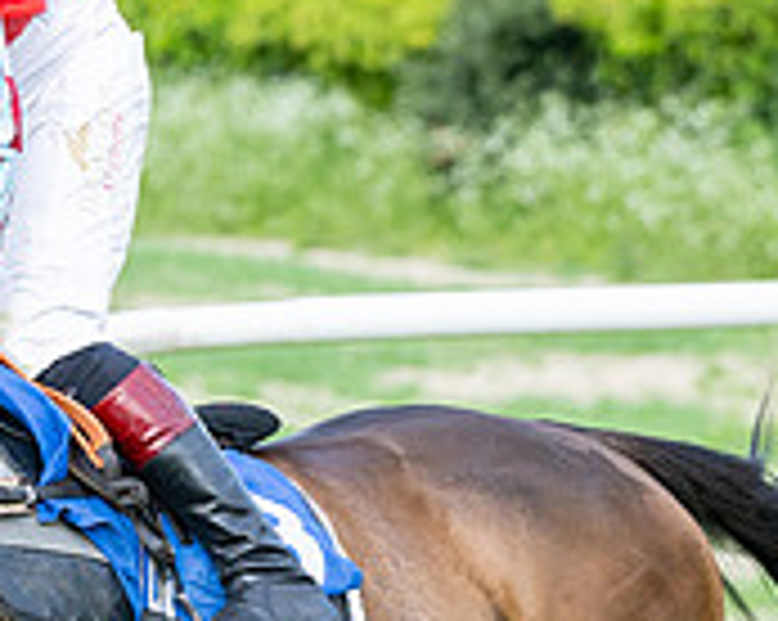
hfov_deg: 3.5
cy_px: 462
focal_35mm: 546
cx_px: -180
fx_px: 12558
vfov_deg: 2.8
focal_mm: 120
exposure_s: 1/1250
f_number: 4
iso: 400
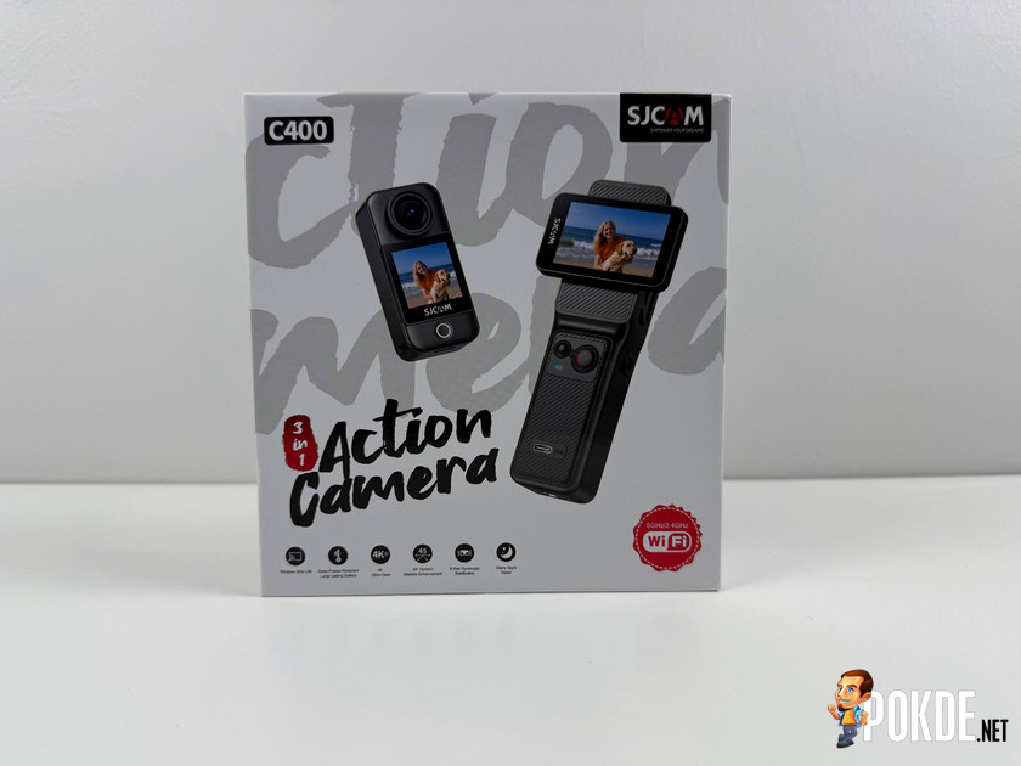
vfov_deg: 56.8
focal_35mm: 24
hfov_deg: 71.6
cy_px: 383
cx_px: 510
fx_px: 708
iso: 80
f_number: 1.78
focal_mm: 6.76
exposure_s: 1/448
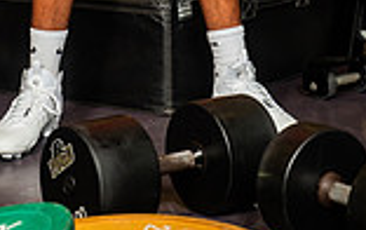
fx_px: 1408
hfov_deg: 14.8
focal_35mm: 141
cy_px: -284
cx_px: 164
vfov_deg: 8.6
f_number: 5.6
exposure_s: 1/250
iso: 500
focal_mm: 48
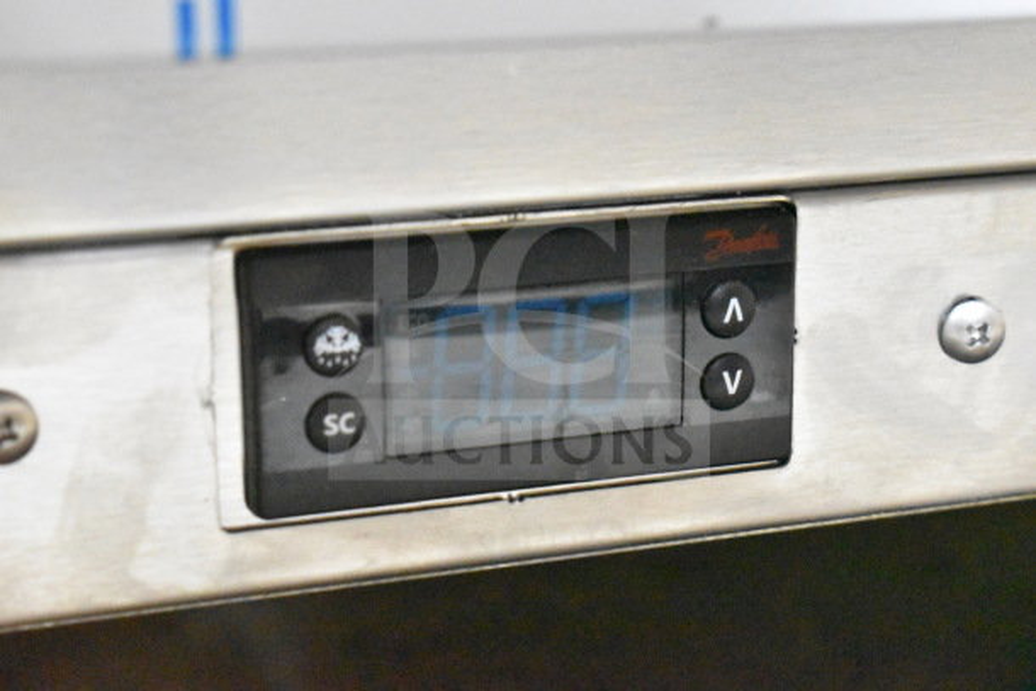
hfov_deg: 24.6
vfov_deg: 16.6
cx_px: 518
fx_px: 2375
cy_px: 346
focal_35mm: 82
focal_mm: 55
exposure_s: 1/80
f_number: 5.6
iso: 25600
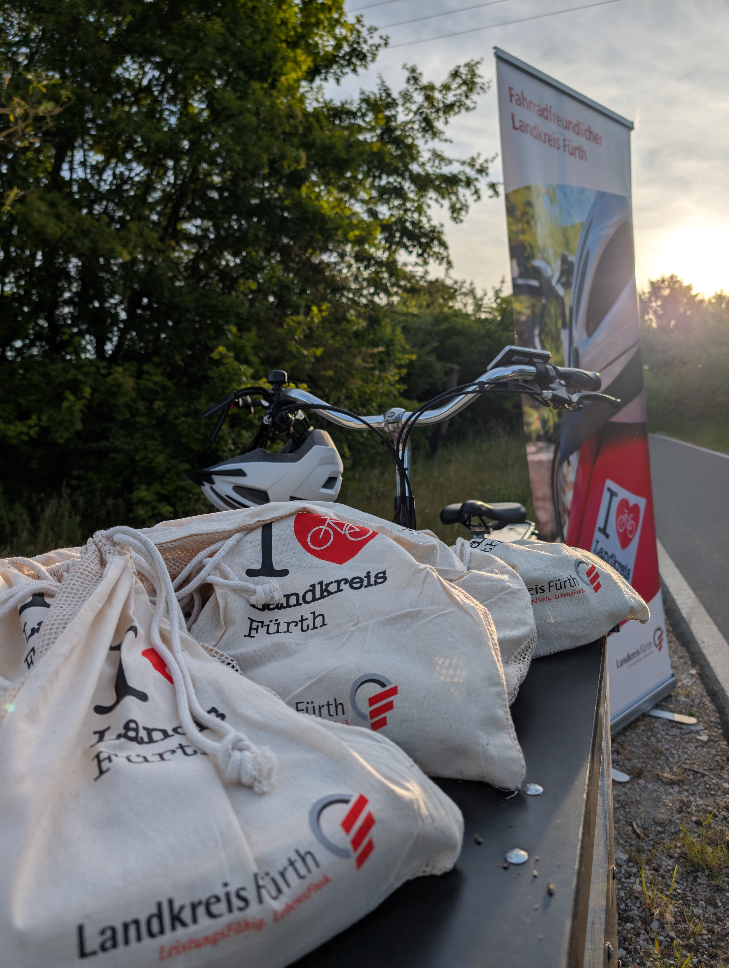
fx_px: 672
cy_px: 484
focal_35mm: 24
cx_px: 364
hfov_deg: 56.9
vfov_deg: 71.5
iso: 22
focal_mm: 6.9
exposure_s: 1/2299
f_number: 1.68
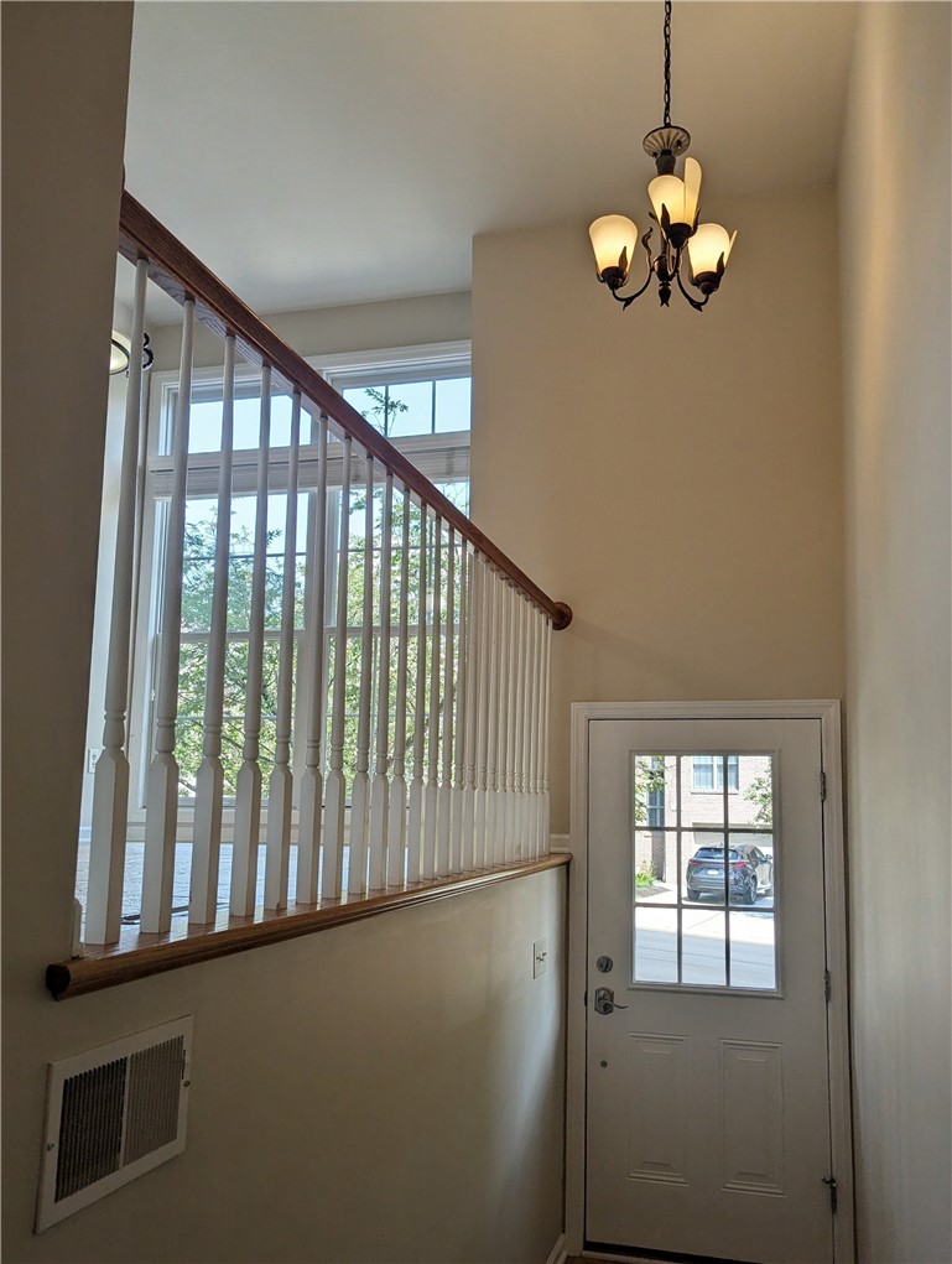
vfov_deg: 71.5
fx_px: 878
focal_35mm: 24
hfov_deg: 56.9
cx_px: 476
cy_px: 632
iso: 63
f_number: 1.85
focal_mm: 6.81
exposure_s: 1/468
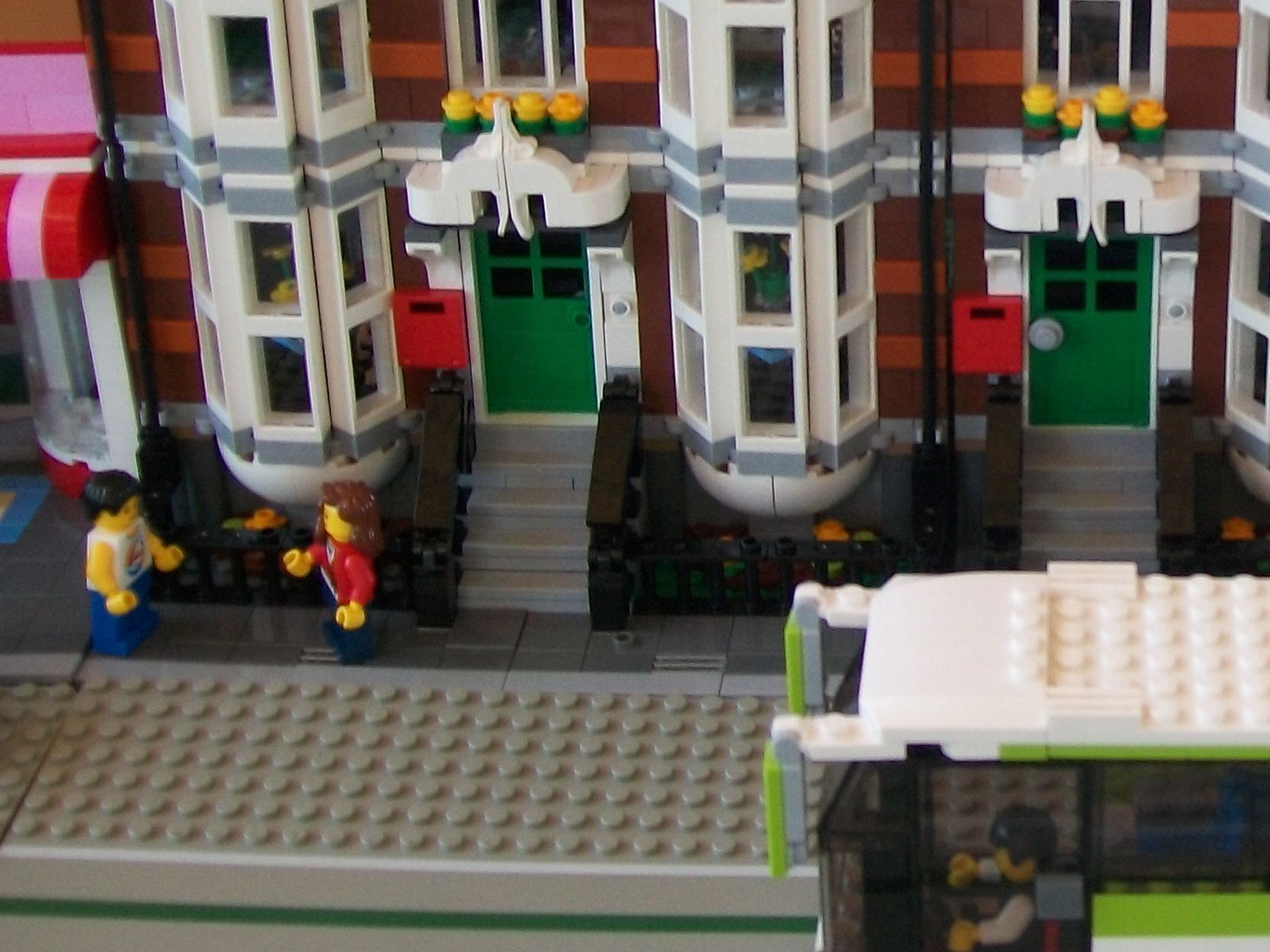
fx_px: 2605
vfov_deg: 20.6
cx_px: 1226
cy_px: 239
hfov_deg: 26.2
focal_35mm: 71
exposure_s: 1/100
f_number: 2.7
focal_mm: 6
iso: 80
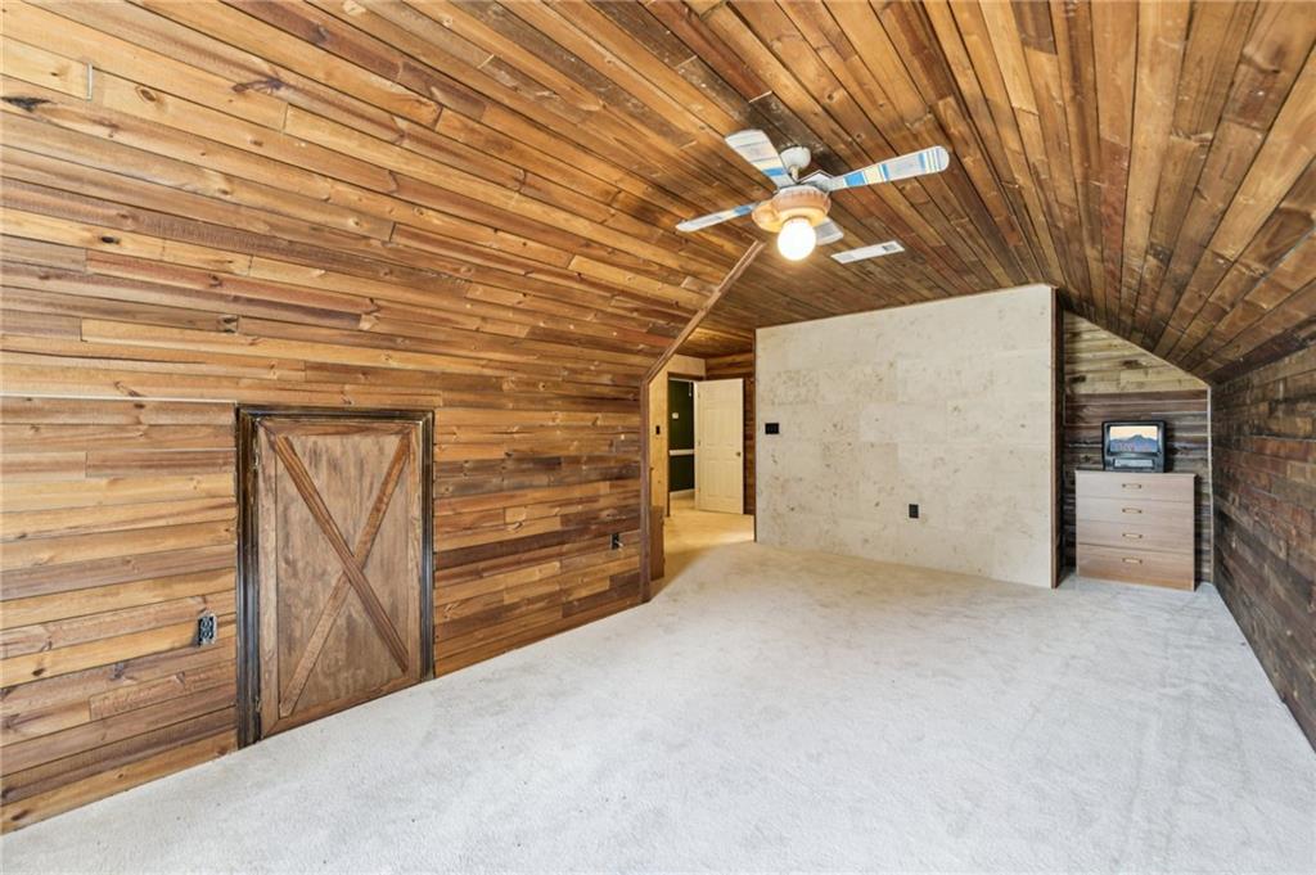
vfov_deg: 81.1
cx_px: 658
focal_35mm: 14
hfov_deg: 104.3
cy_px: 438
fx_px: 511
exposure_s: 1/4
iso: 400
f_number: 8
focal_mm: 14
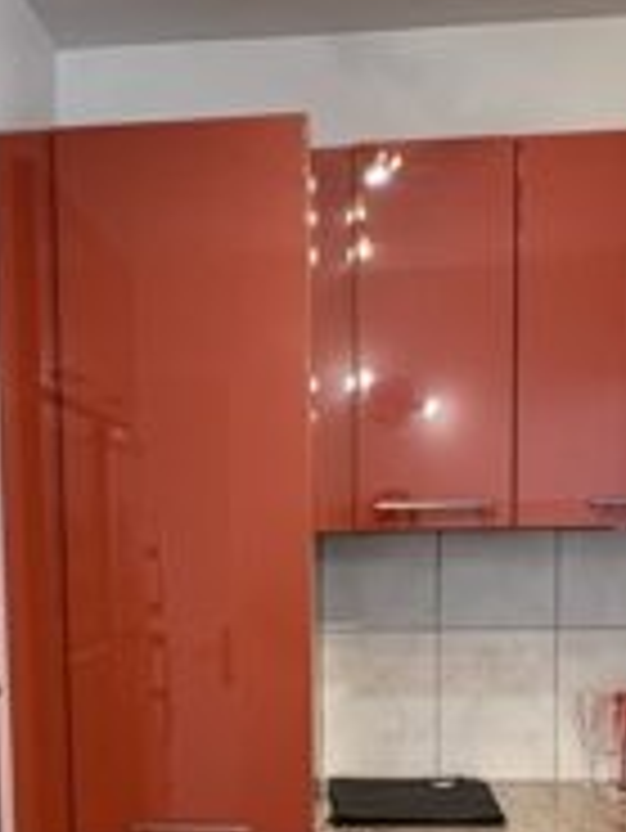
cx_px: 194
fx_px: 1397
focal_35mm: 58
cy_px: 711
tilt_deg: -6.1
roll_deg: +1.5
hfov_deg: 25.1
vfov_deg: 32.0
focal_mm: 2.22
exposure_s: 1/50
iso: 200
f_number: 2.2
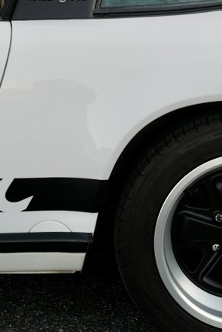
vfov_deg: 27.1
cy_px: 59
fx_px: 674
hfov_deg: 18.7
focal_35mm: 73
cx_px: 87
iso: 100
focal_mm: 28
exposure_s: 1/60
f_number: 3.2
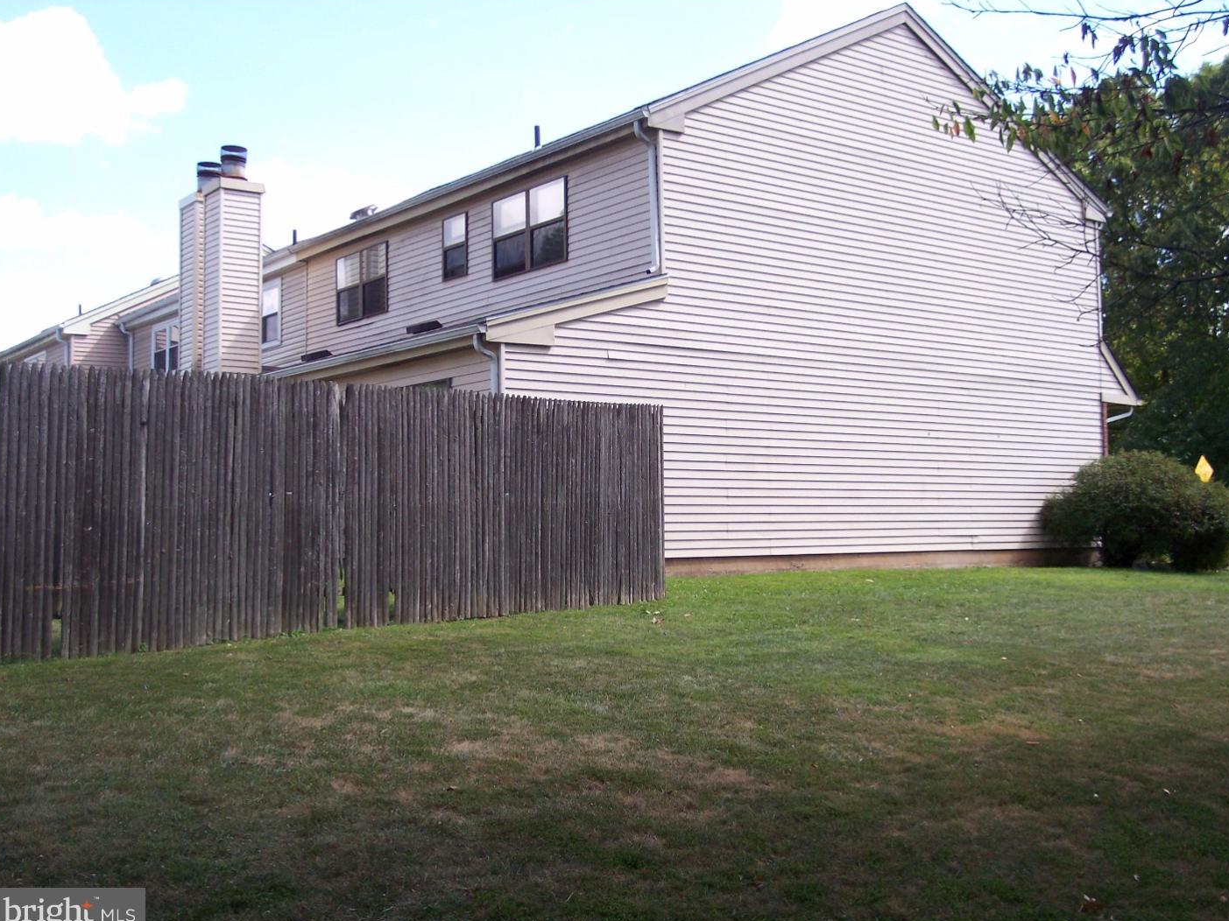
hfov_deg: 47.9
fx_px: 1385
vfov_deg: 36.8
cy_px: 466
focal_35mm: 39
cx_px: 623
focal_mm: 8
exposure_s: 1/700
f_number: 2.8
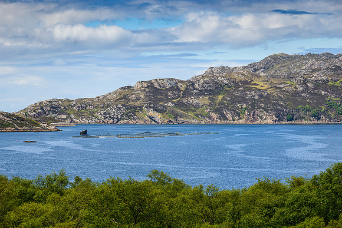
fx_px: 1283
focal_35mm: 135
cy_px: 114
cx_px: 171
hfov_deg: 15.2
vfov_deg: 10.2
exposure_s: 1/400
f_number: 6.3
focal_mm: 135
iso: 100
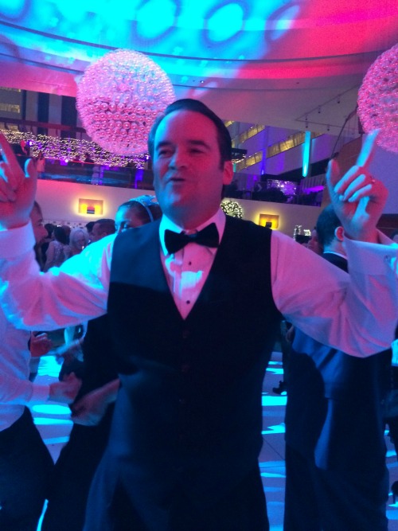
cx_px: 199
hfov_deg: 46.8
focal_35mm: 30
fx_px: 460
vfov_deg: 60.0
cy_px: 266
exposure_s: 1/30
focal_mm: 4.12
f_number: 2.2
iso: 320
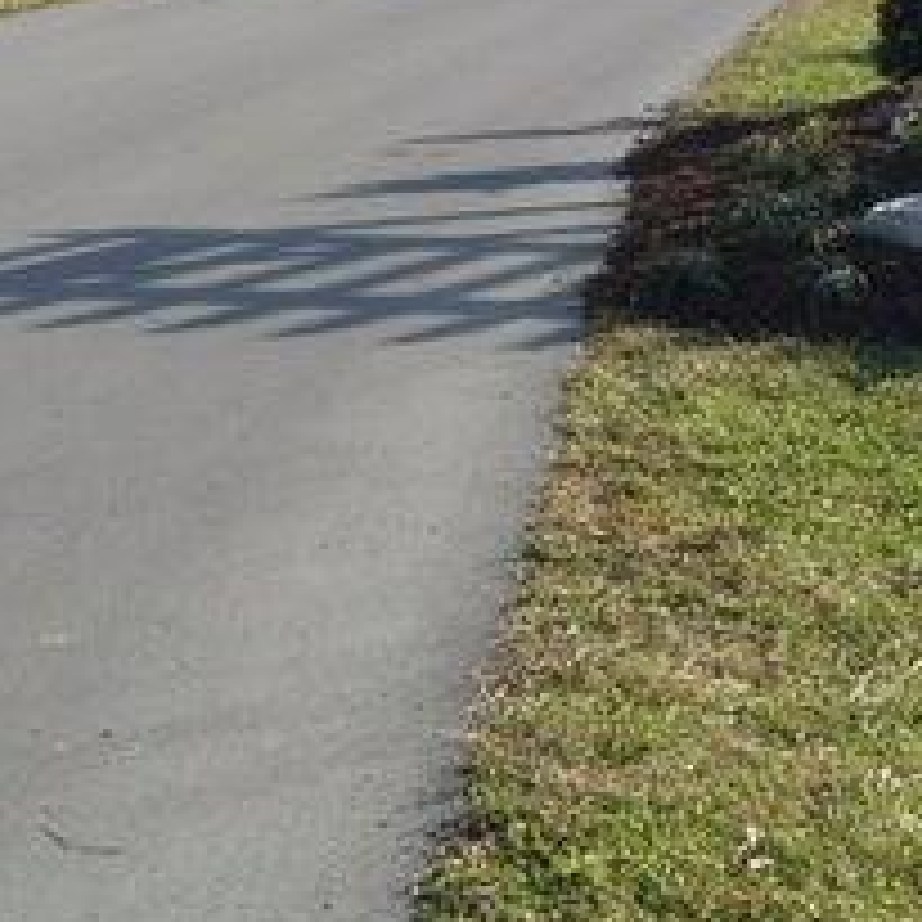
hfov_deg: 16.1
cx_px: 1214
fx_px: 3074
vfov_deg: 16.7
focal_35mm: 102
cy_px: 9
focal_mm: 6.3
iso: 80
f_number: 7
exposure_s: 1/180
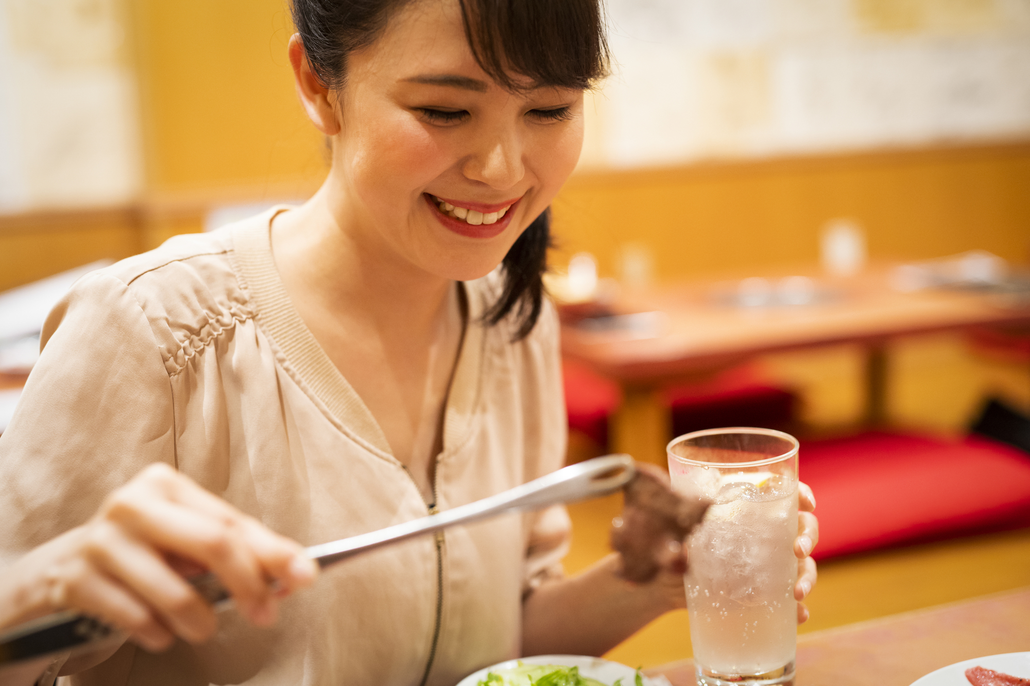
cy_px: 343
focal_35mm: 50
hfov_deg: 39.6
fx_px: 1430
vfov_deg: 27.0
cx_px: 515
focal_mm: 50
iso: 1600
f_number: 2
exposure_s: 1/125
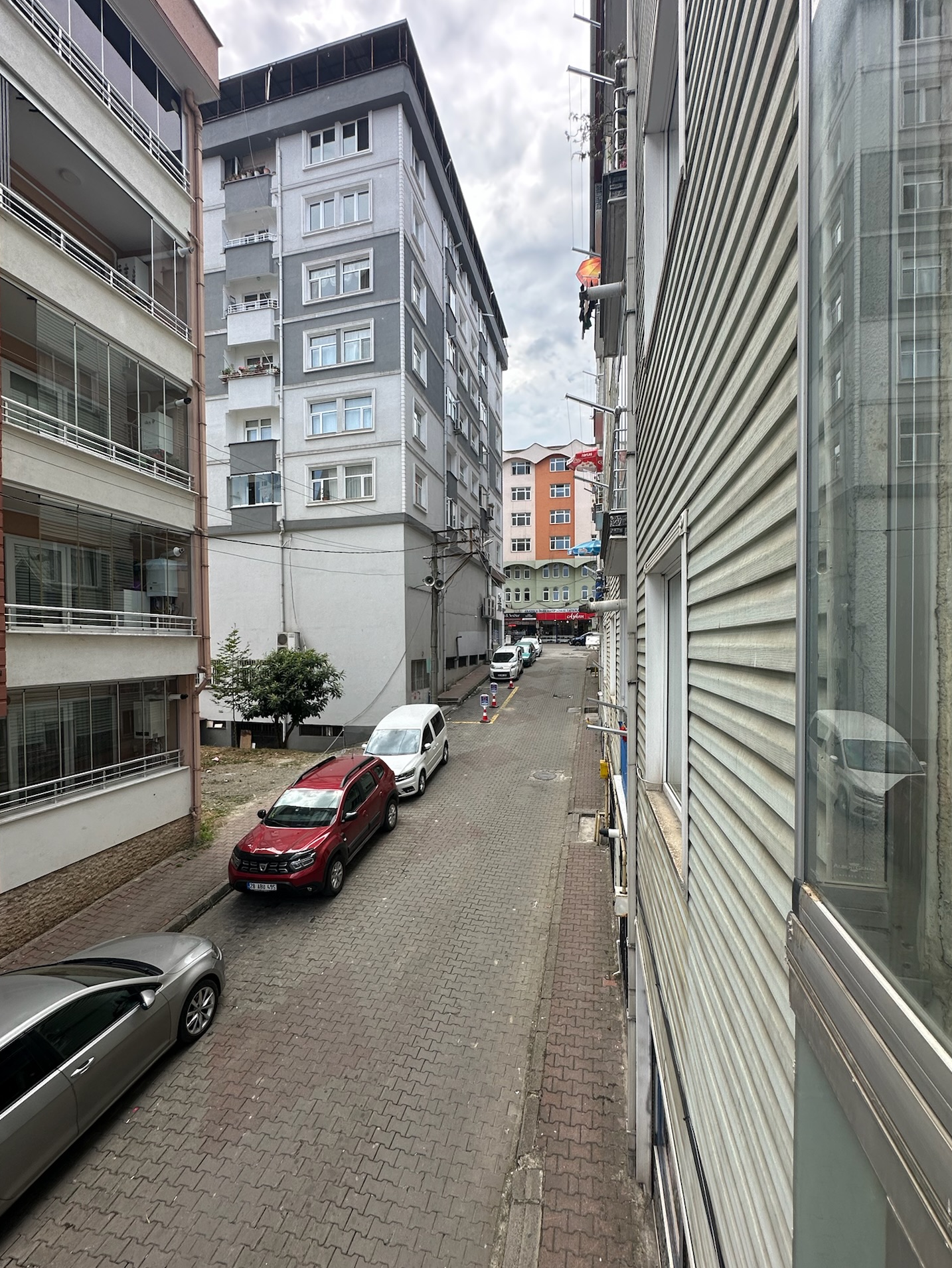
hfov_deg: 81.7
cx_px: 494
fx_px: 550
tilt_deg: -0.3
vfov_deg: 98.1
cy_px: 656
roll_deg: -0.1
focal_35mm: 15
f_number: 2.2
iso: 50
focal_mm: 2.22
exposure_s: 1/849
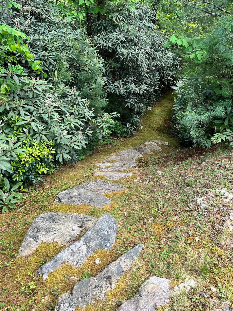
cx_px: 116
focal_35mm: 26
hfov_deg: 53.1
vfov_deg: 67.3
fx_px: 233
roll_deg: -4.9
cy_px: 156
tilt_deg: -30.4
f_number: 1.6
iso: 32
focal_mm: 5.1
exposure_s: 1/147
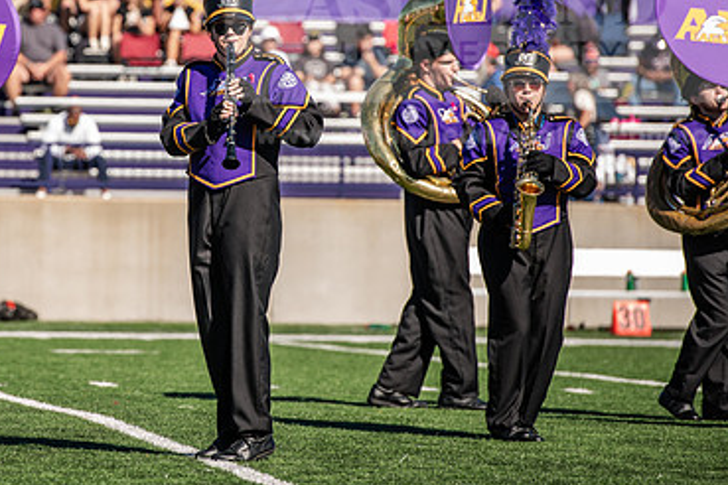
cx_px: 166
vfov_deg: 4.4
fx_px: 6349
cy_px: 176
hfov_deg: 6.6
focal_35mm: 314
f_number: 4
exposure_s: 1/320
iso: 50
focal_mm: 200
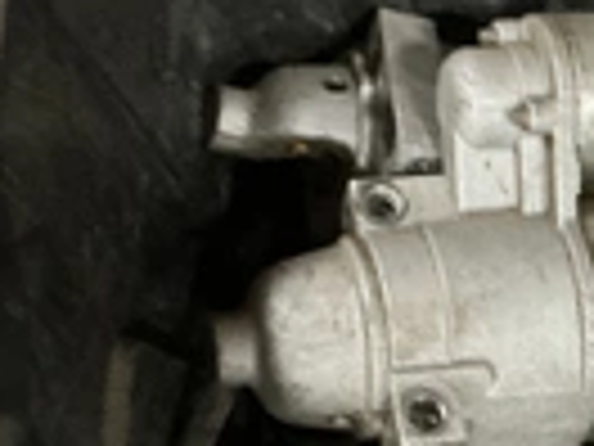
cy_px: 473
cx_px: 639
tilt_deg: -80.3
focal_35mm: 85
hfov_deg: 21.9
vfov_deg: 16.9
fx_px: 1459
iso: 400
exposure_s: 1/30
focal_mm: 3
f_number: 1.8
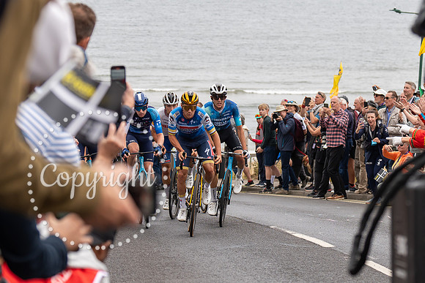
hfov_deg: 15.7
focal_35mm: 130
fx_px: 1540
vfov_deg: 10.5
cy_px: 109
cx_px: 229
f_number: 3.5
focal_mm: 70
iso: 320
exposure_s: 1/1000
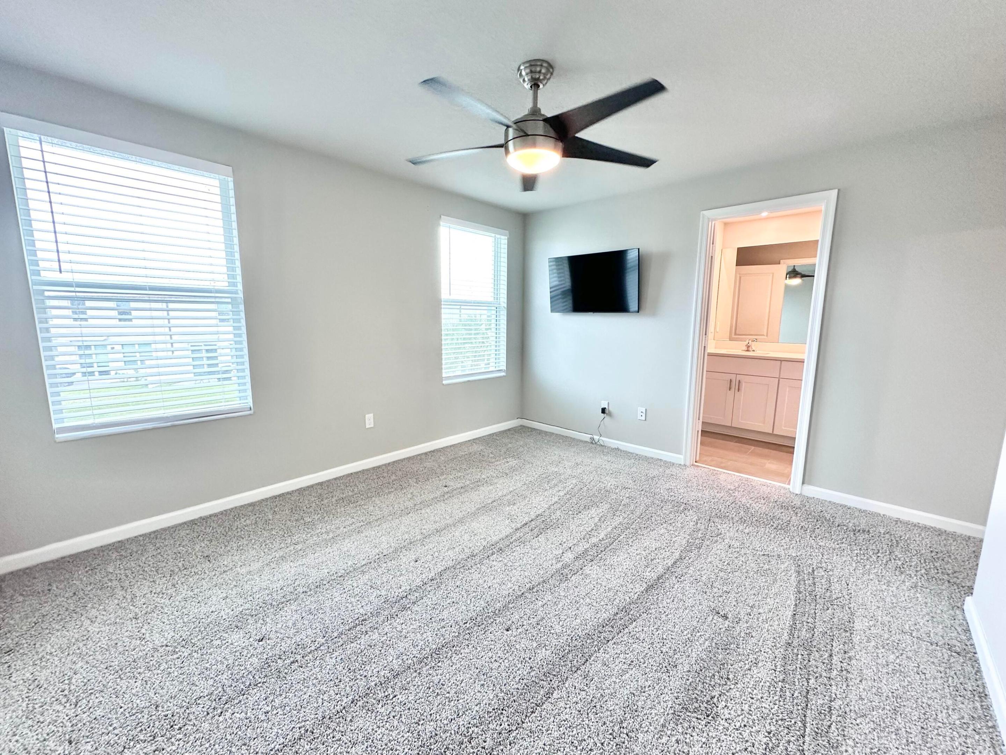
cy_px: 378
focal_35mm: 14
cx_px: 503
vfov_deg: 85.7
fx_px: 407
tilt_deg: -8.4
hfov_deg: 102.1
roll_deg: -0.5
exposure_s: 1/120
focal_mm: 2.22
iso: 160
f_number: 2.2
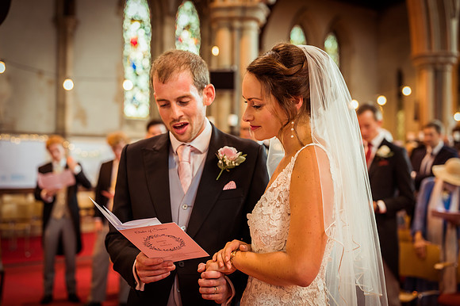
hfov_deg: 39.6
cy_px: 153
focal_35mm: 50
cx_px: 230
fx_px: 639
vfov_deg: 27.0
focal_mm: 50
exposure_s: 1/125
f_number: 2.8
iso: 900
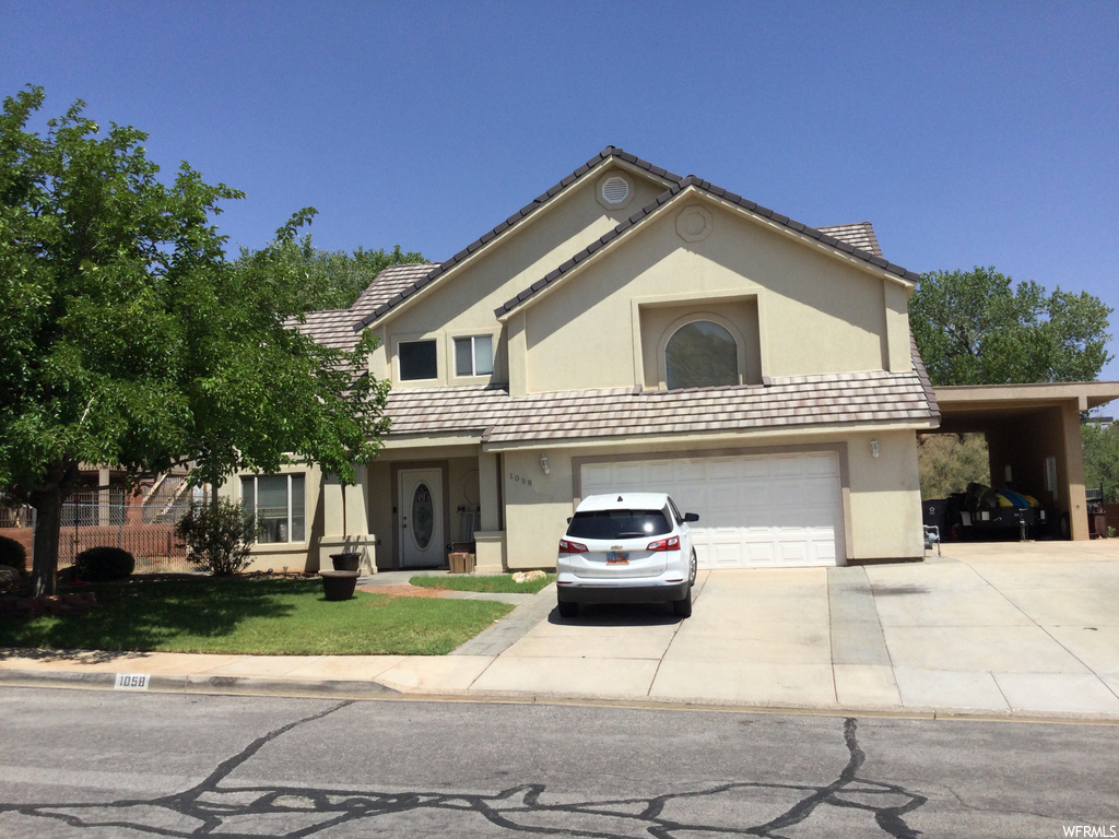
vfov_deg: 45.4
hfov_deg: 58.4
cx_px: 560
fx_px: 1002
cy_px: 420
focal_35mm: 31
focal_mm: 3.3
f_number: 2.4
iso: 25
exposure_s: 1/1852
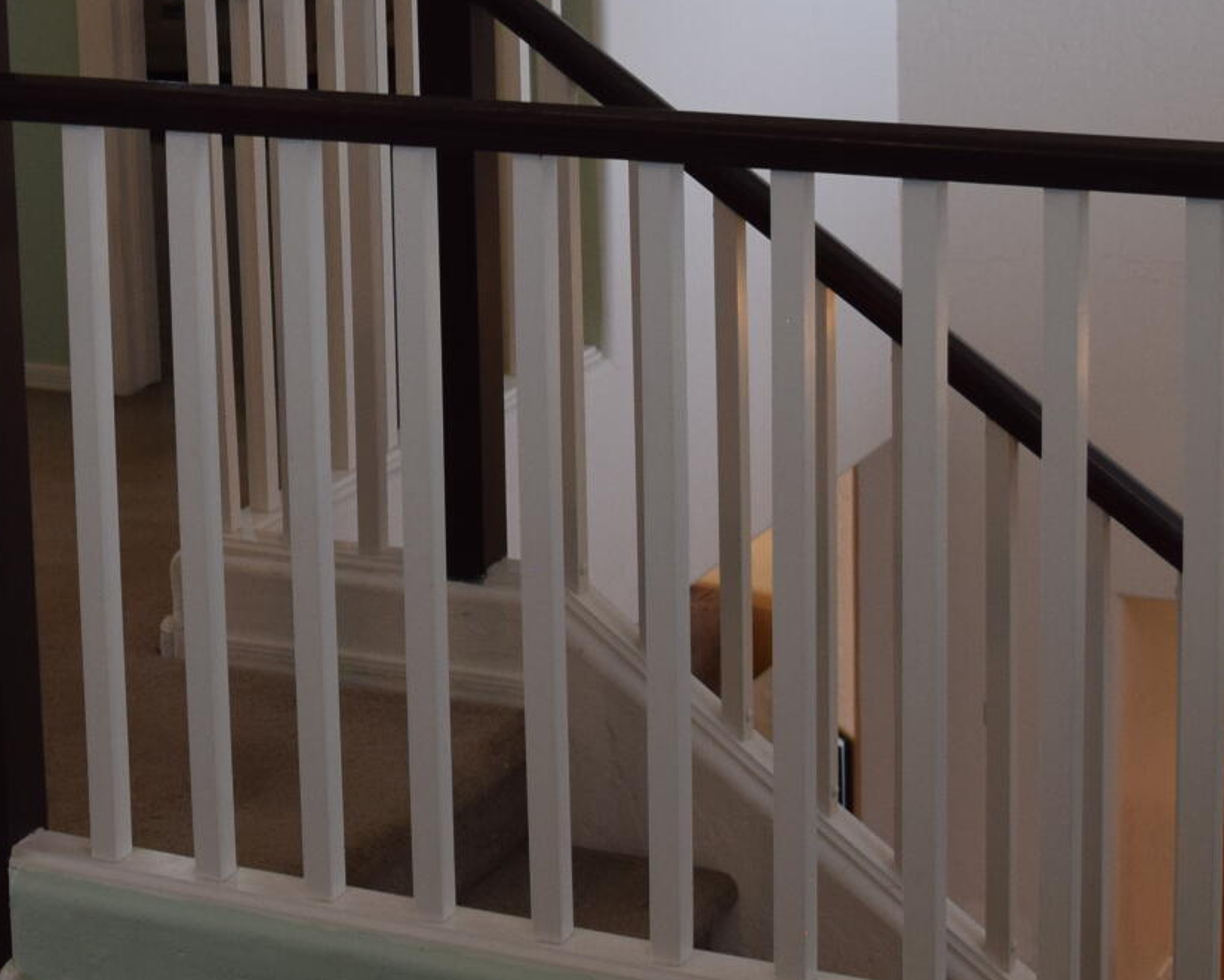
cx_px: 187
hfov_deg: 20.5
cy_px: 77
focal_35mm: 92
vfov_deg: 16.5
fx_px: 3333
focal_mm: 18
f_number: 4
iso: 400
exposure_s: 1/80
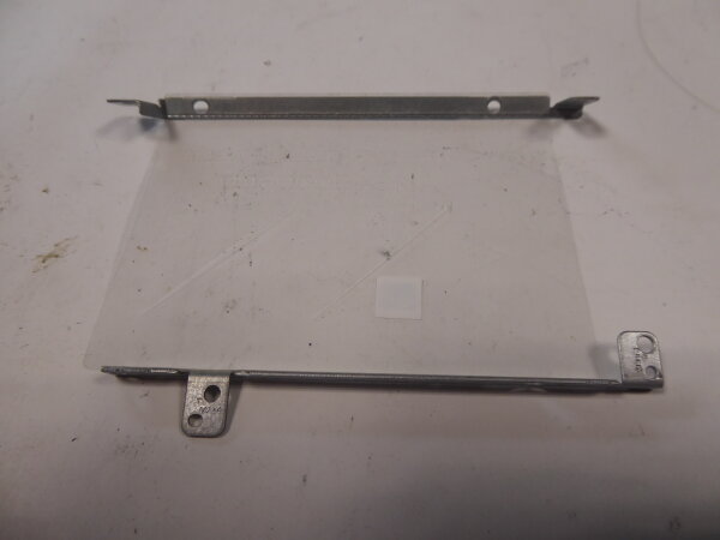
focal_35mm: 25
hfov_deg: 69.4
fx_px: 520
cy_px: 270
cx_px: 360
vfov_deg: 54.9
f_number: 3.3
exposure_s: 1/60
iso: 160
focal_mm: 4.3
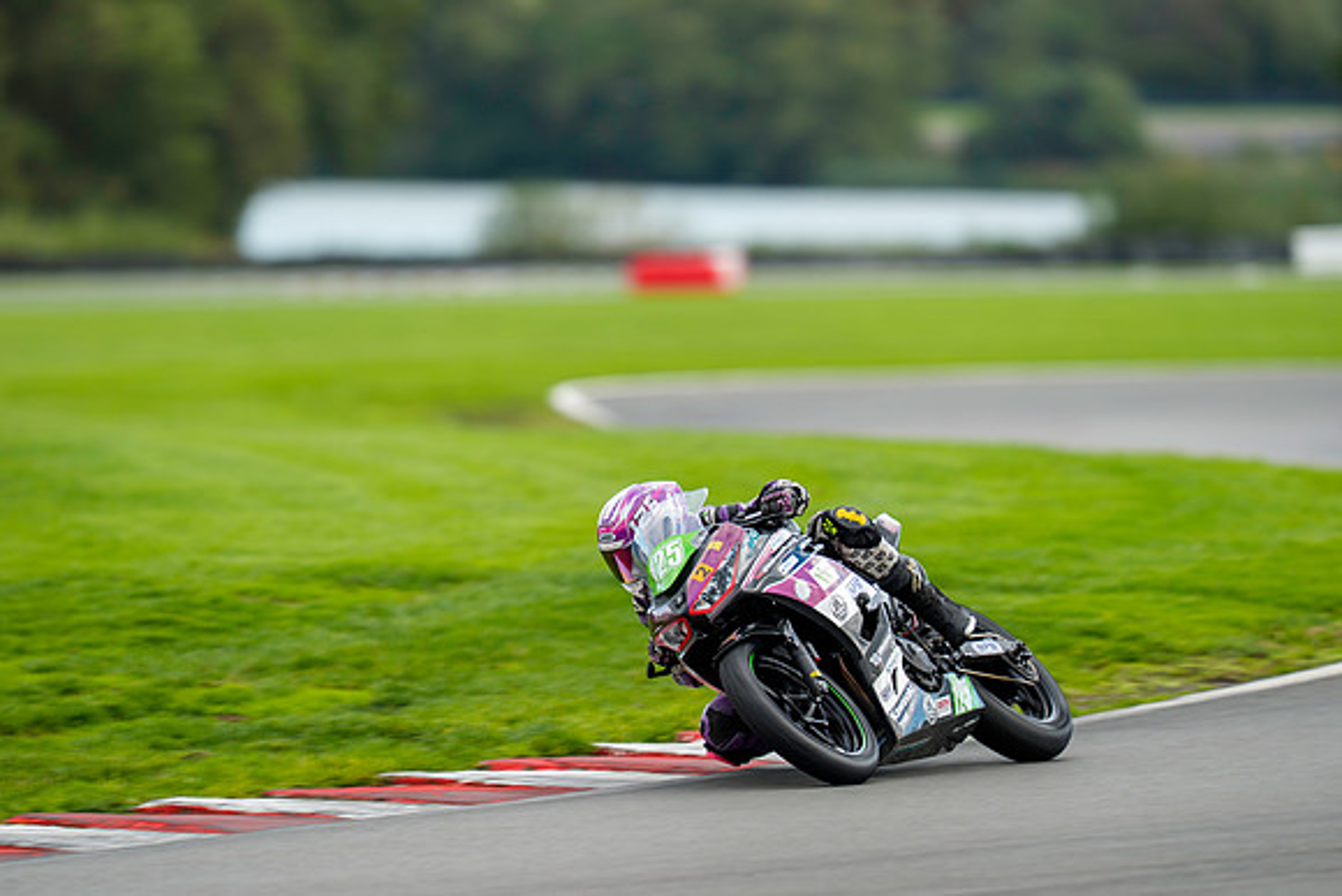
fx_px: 15906
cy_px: 418
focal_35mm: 427
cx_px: 716
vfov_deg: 3.2
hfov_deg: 4.8
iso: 125
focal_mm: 400
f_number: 3.2
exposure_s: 1/320
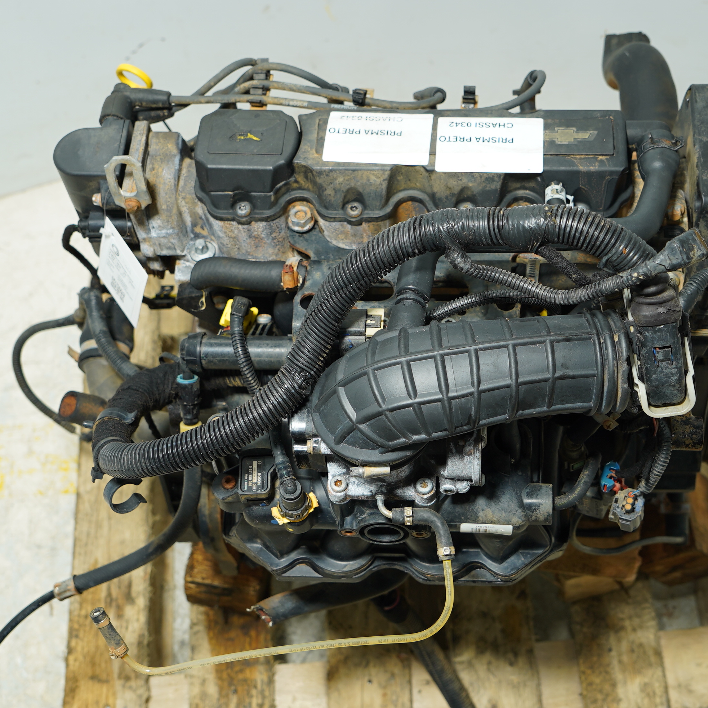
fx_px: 1203
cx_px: 405
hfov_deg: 32.7
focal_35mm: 52
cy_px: 360
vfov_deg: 32.8
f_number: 4
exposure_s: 1/60
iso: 160
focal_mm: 27
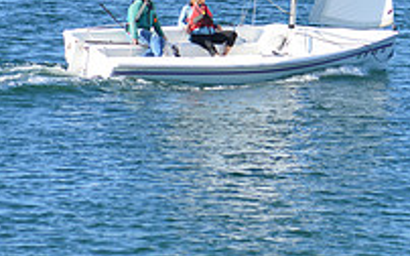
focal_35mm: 378
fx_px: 4221
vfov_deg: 3.5
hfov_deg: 5.6
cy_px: -106
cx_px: 329
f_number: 8
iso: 100
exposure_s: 1/250
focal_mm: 86
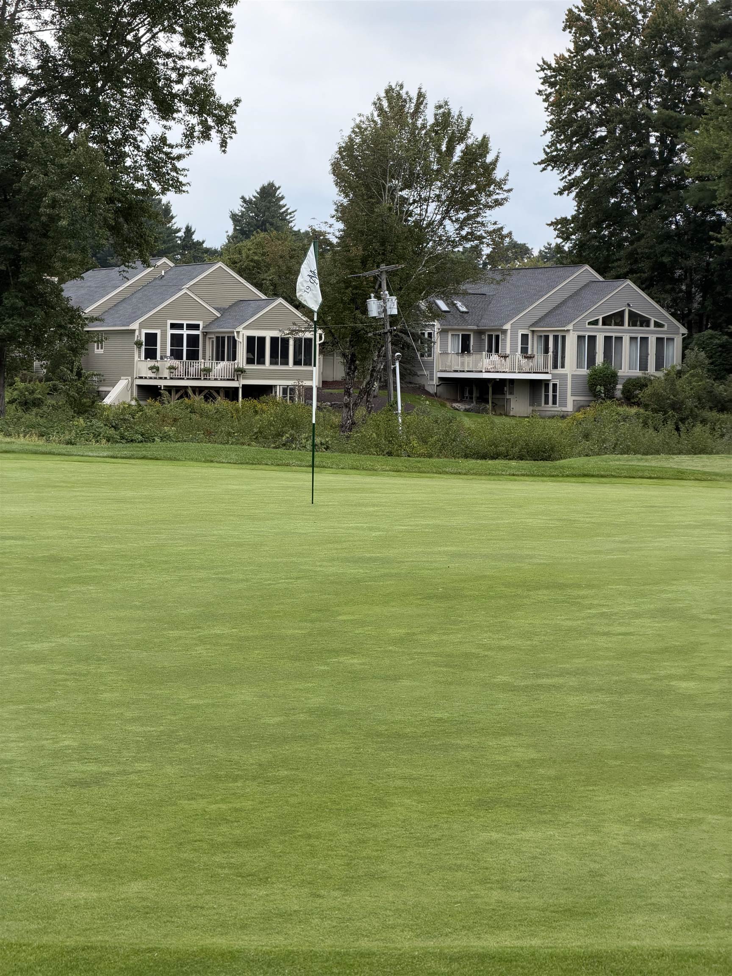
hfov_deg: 14.8
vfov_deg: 19.6
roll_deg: -1.4
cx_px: 366
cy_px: 488
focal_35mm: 100
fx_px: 2820
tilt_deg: -1.6
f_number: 2.8
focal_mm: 16.89
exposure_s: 1/257
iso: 50
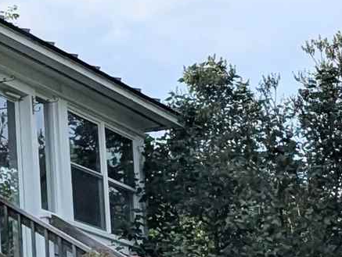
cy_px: 127
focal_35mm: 168
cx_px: -473
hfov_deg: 10.2
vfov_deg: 8.9
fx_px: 1662
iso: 46
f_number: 1.85
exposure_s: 1/3774
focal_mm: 6.81
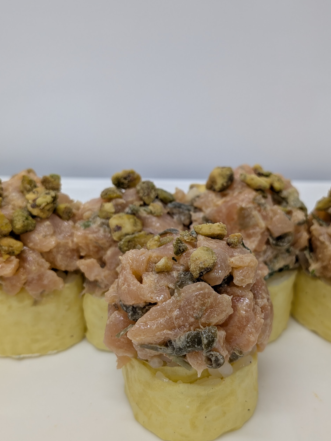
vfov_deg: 48.9
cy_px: 241
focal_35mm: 38
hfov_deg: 37.7
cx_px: 188
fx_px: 484
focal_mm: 4.53
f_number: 1.7
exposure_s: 1/30
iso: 34
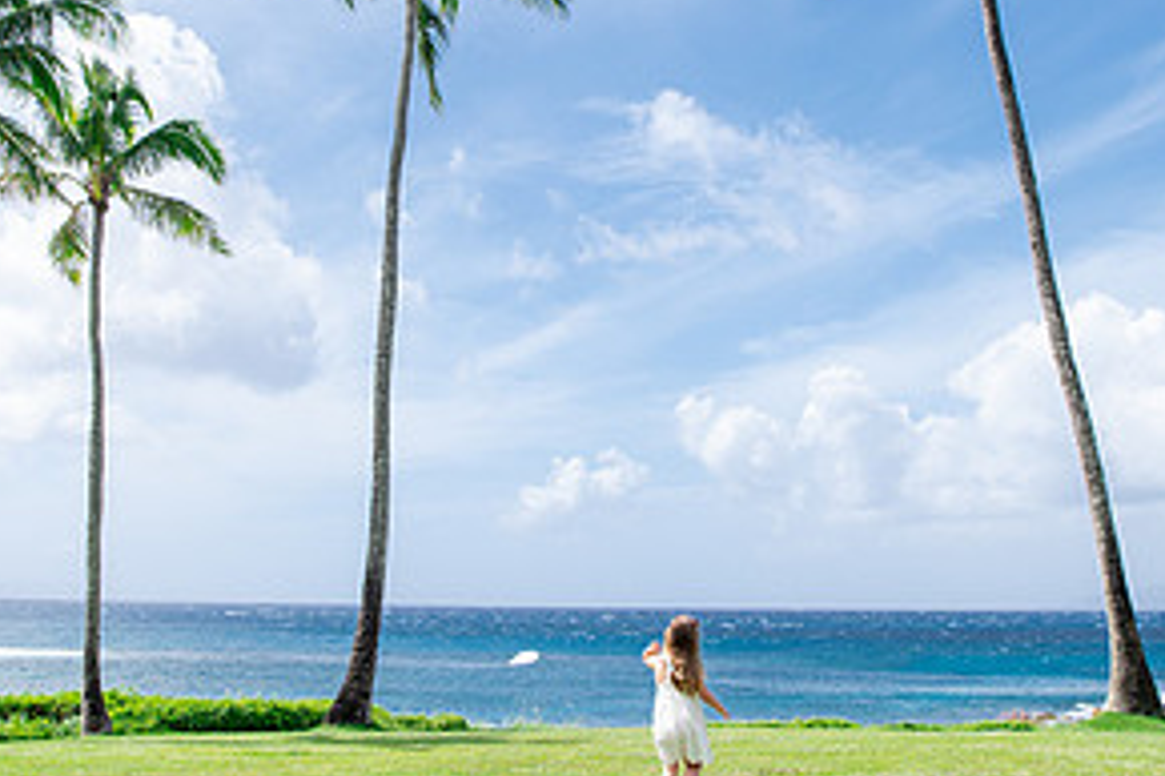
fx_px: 1552
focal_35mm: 48
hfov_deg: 41.1
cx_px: 619
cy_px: 229
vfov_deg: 27.8
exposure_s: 1/1250
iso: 160
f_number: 4
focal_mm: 24
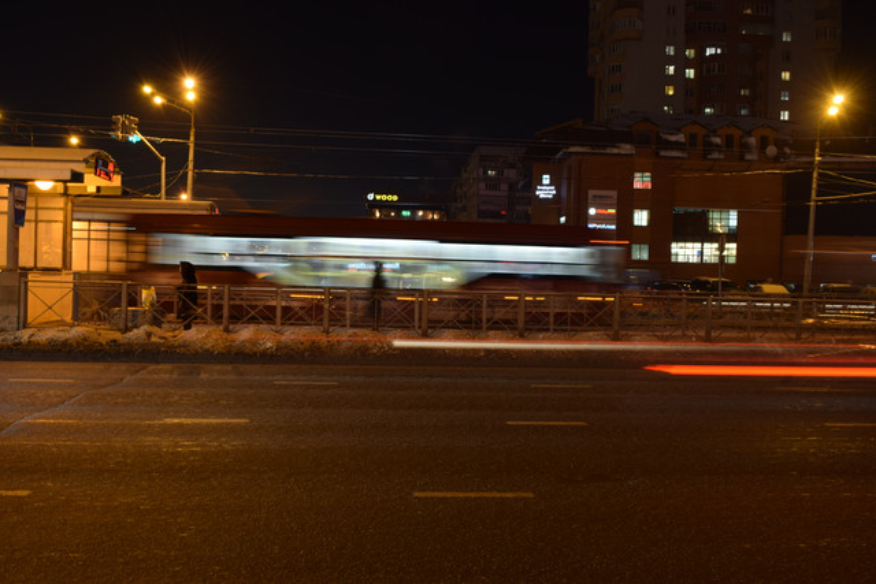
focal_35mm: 33
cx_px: 438
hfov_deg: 57.2
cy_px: 292
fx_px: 803
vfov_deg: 40.0
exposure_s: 1
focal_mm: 22
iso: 200
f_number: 9
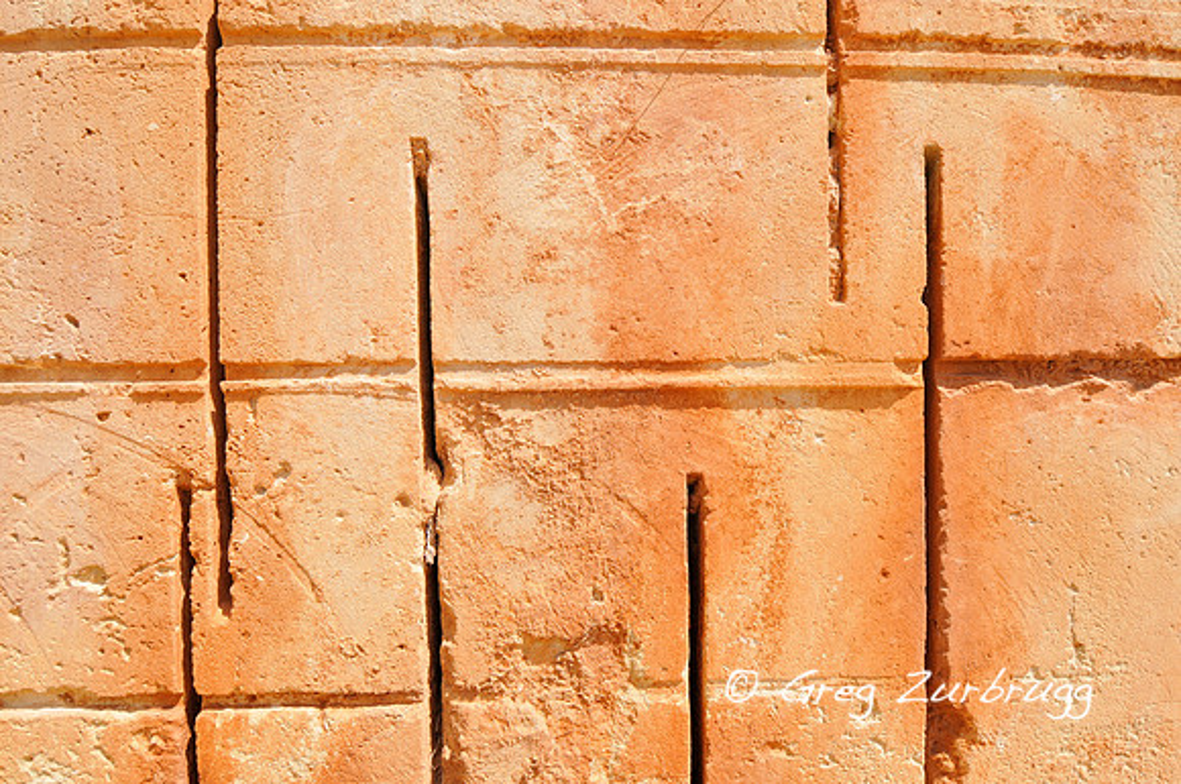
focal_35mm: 18
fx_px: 590
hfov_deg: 90.1
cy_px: 392
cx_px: 590
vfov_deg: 67.2
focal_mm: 12
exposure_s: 1/250
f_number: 9
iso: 200
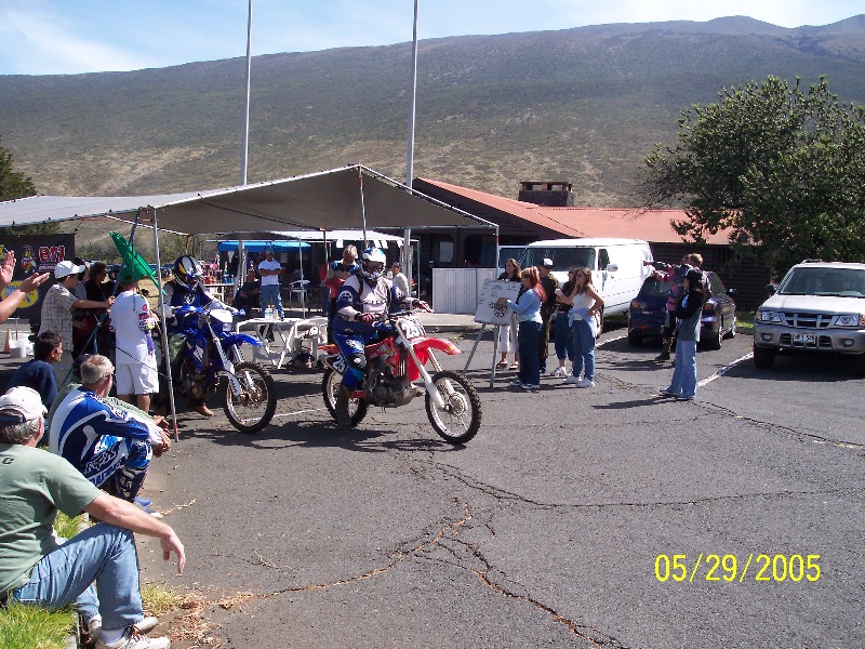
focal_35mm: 38
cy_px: 324
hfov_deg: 49.0
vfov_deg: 37.7
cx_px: 432
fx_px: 950
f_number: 4.8
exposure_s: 1/500
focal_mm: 8
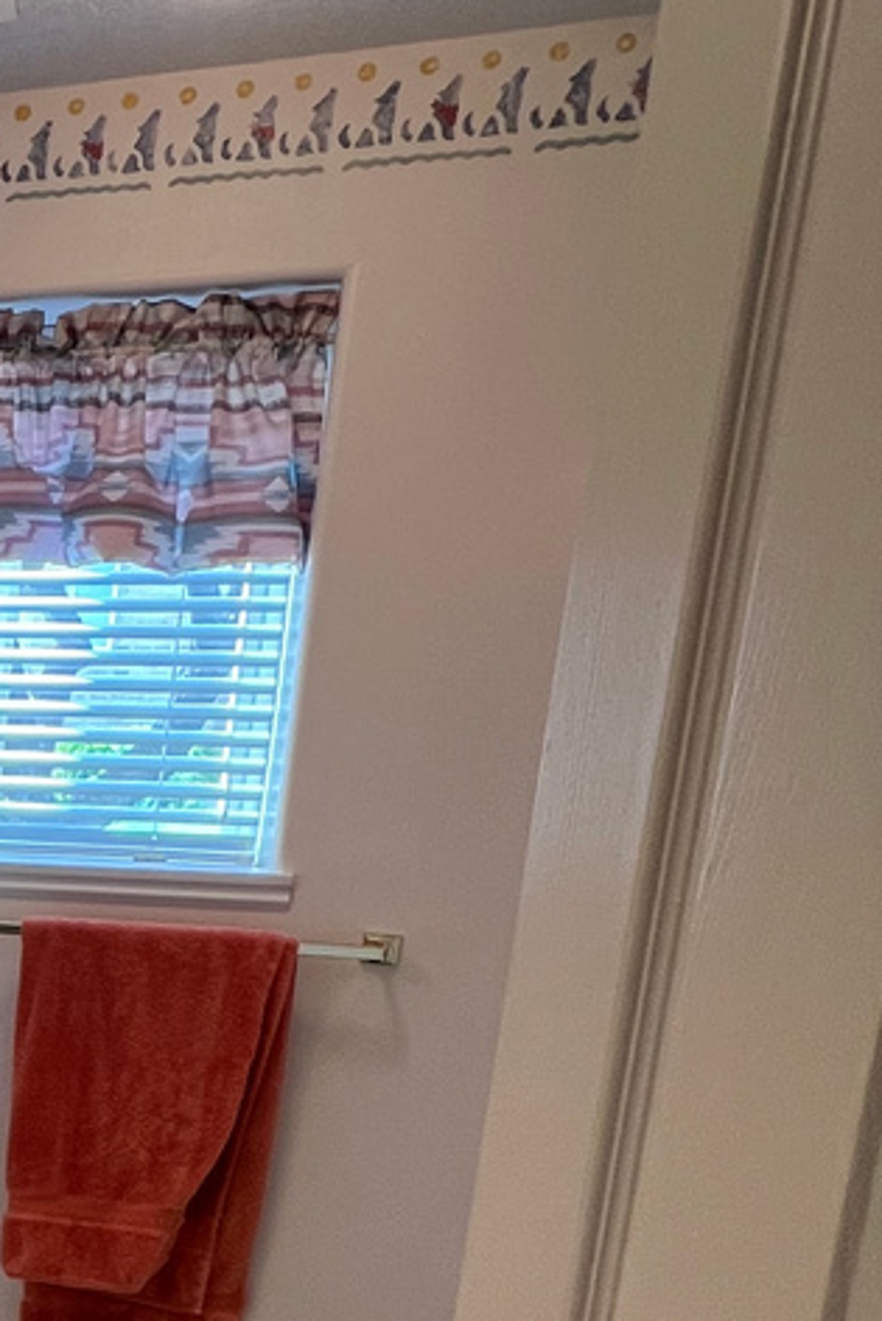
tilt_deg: -9.7
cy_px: 1050
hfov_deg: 20.9
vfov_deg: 42.6
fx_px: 1616
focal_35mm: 44
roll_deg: -0.5
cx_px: -708
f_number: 1.8
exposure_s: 1/120
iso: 125
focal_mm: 1.57
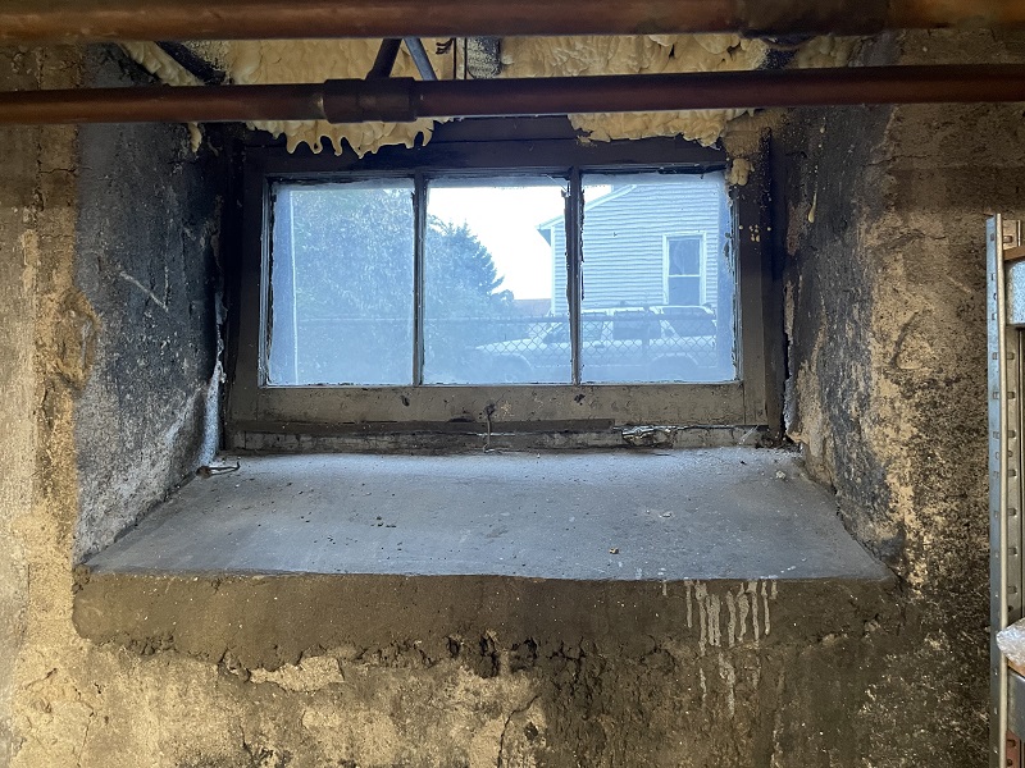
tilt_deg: -0.9
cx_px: 512
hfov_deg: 67.3
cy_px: 384
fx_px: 770
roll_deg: -0.2
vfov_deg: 53.1
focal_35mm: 26
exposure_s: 1/60
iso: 320
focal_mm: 4.2
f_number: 1.6
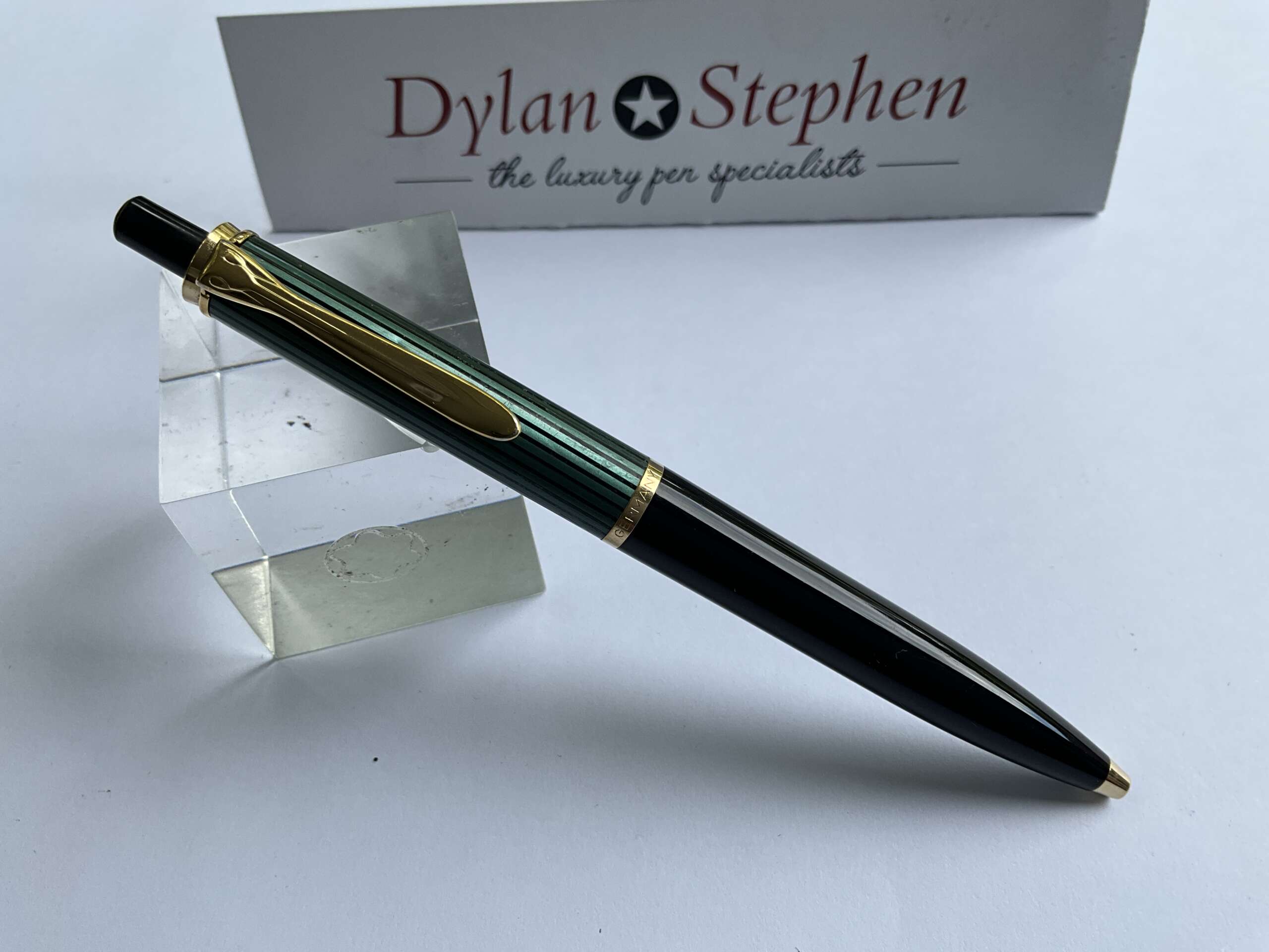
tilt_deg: -55.3
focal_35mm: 29
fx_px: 1063
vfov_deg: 48.2
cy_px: 476
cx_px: 634
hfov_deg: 61.7
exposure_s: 1/303
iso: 25
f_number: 1.8
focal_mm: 3
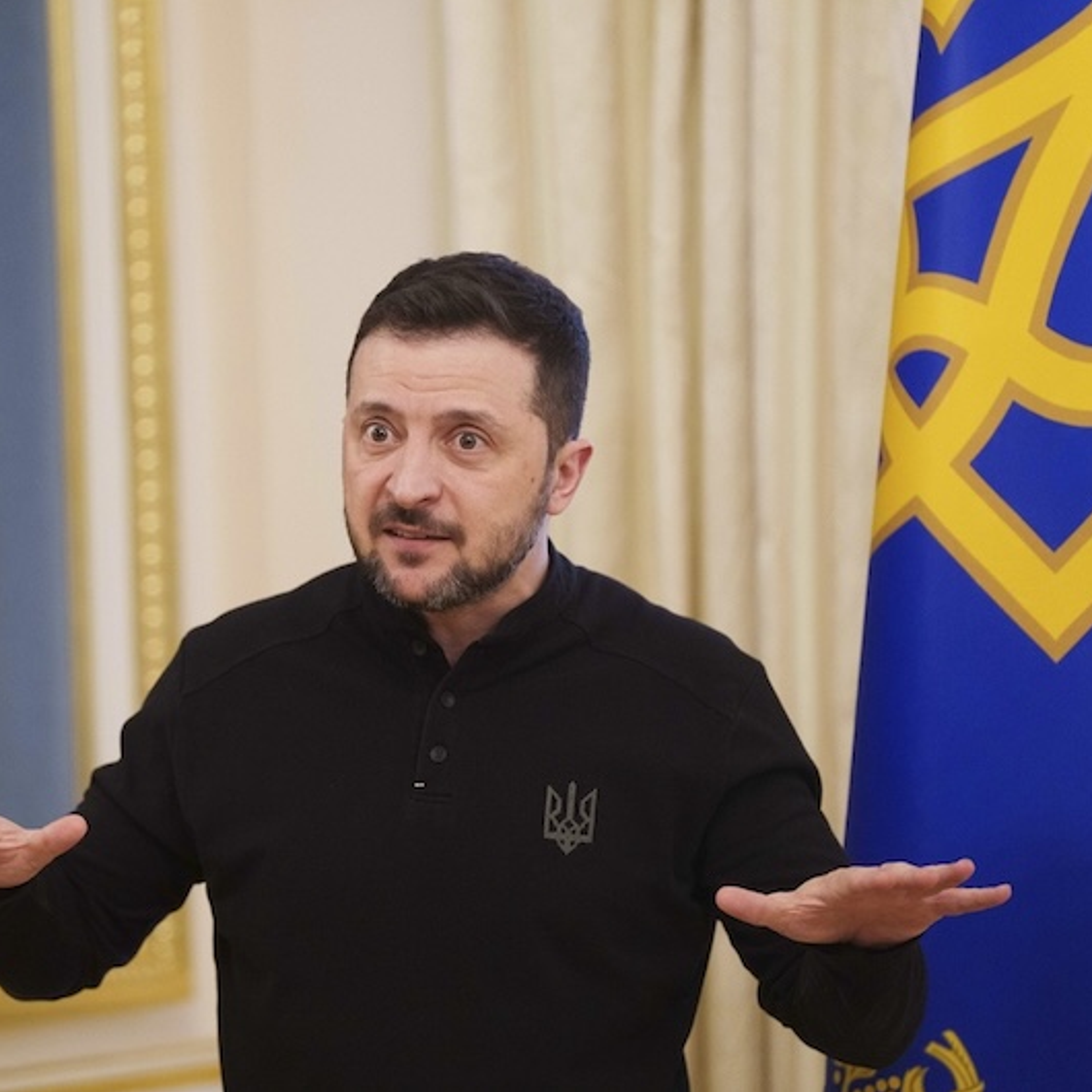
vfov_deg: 8.0
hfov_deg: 8.0
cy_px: 547
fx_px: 7780
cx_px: 311
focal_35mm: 218
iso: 3200
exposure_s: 1/320
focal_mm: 170
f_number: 2.8
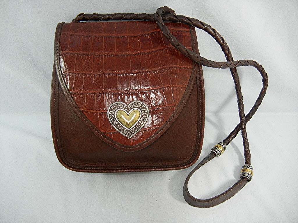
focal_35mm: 30
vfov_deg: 46.8
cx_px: 149
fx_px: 258
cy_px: 112
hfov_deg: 60.0
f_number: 3.5
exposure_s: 1/30
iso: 208
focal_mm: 5.4
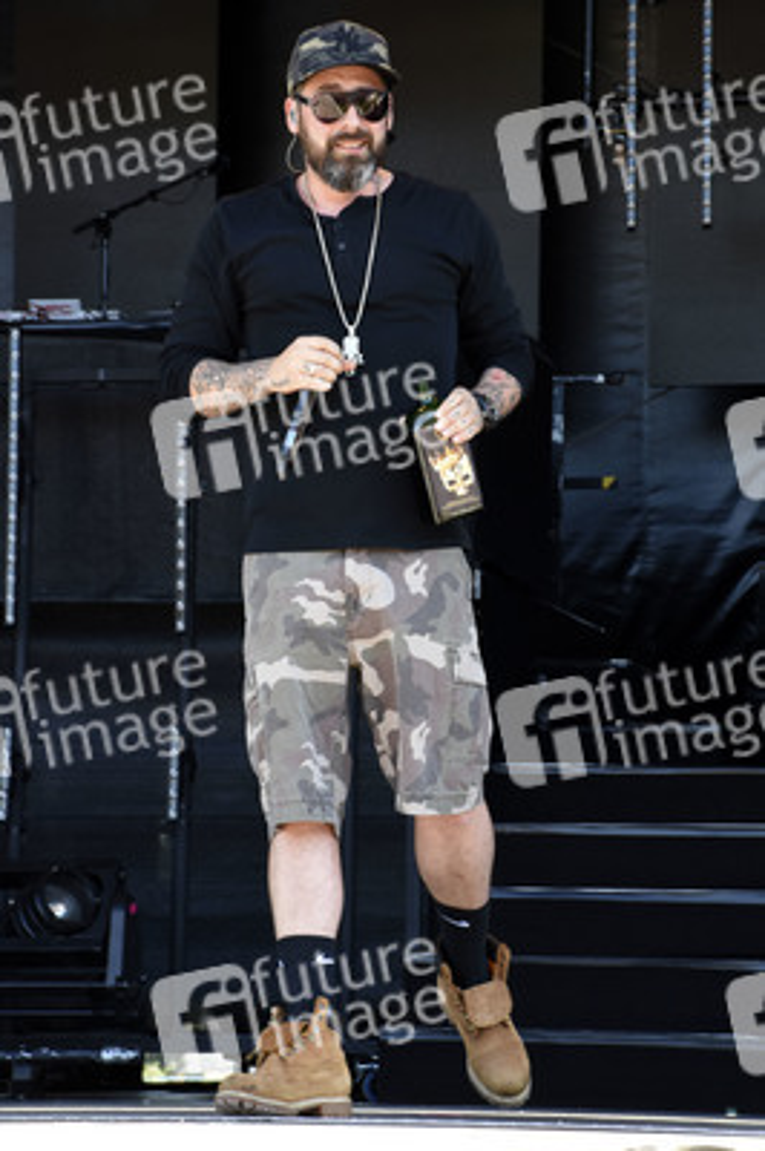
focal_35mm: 135
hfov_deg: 10.1
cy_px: 576
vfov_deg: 15.2
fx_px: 4310
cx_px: 382
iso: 900
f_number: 10
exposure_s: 1/100
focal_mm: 90
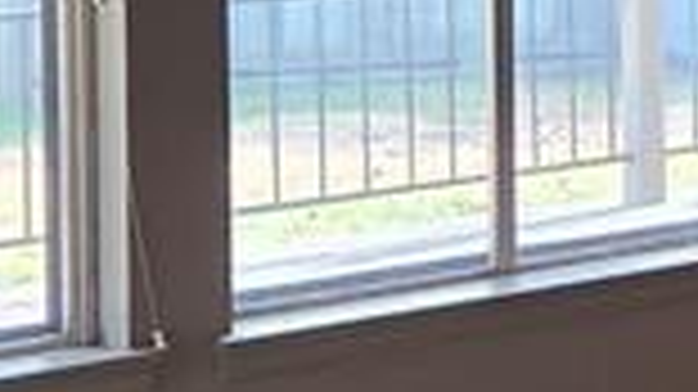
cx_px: 1364
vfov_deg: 7.2
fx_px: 3071
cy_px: -86
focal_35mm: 166
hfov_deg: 11.7
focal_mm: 5.4
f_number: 1.8
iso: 100
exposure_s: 1/120
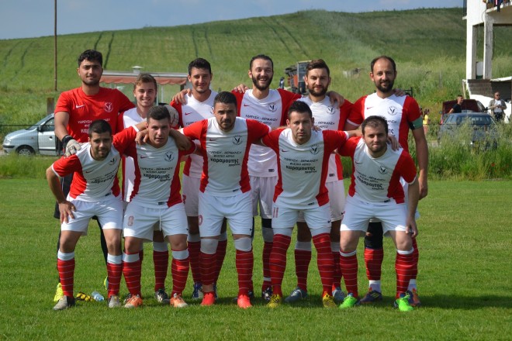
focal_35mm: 123
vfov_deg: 11.1
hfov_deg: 16.7
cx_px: 256
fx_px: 1749
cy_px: 170
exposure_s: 1/1600
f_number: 6.3
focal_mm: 82
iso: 400
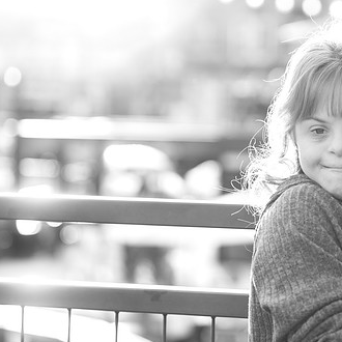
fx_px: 1598
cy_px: 175
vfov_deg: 12.2
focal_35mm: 143
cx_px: 262
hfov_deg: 12.2
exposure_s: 1/160
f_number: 3.2
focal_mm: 85
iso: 100
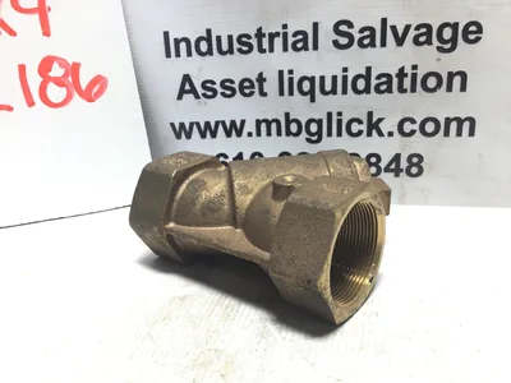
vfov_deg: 45.4
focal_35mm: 31
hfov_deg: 58.4
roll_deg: +2.6
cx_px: 256
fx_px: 458
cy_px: 192
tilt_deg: -21.4
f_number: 2.4
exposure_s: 1/60
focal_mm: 3.3
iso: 32
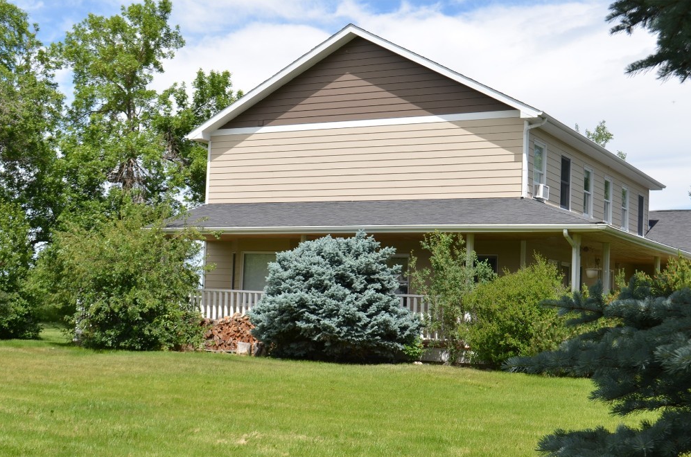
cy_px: 265
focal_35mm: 51
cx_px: 359
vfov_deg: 26.5
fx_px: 969
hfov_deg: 39.3
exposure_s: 1/200
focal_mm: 29
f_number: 8
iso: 100
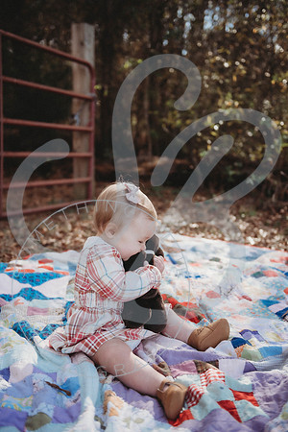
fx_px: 480
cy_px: 216
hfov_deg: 33.4
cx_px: 144
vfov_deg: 48.5
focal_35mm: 40
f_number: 2.8
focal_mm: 40
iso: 100
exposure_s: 1/250
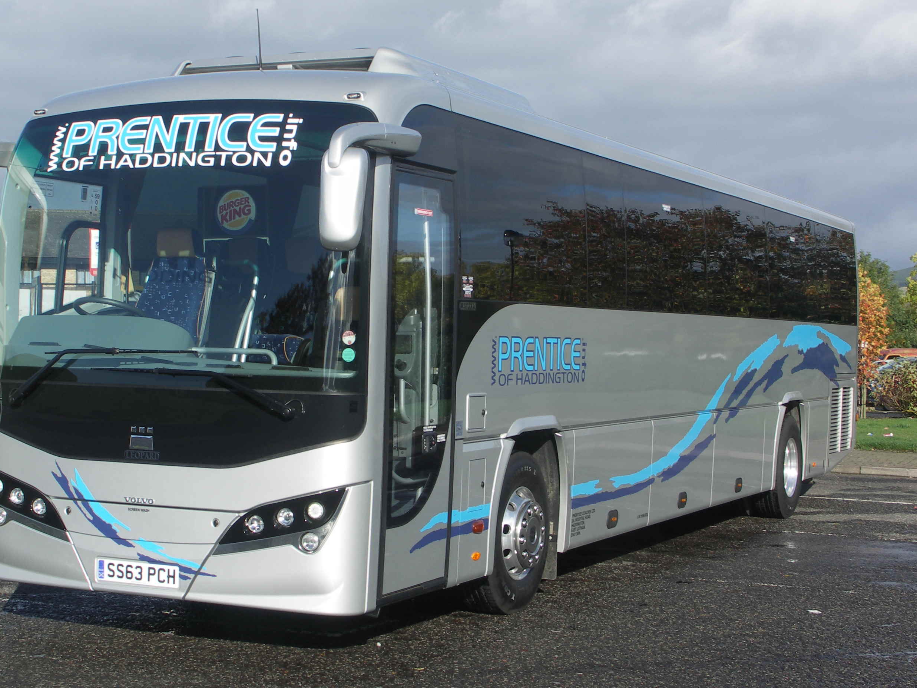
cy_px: 344
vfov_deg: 23.7
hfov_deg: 31.1
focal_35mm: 62
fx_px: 1643
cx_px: 392
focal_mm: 12.1
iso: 50
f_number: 6.3
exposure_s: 1/200
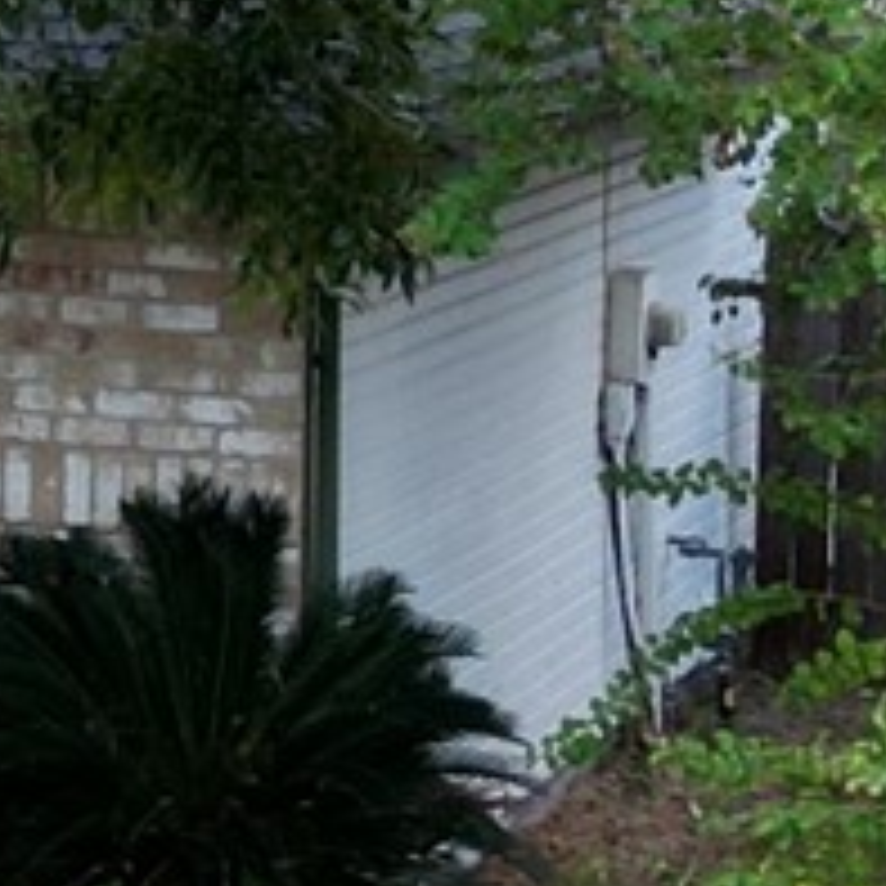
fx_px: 6371
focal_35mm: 220
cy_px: -279
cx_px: -1223
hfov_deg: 7.4
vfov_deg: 7.9
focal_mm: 6.72
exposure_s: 1/1250
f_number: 1.7
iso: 130
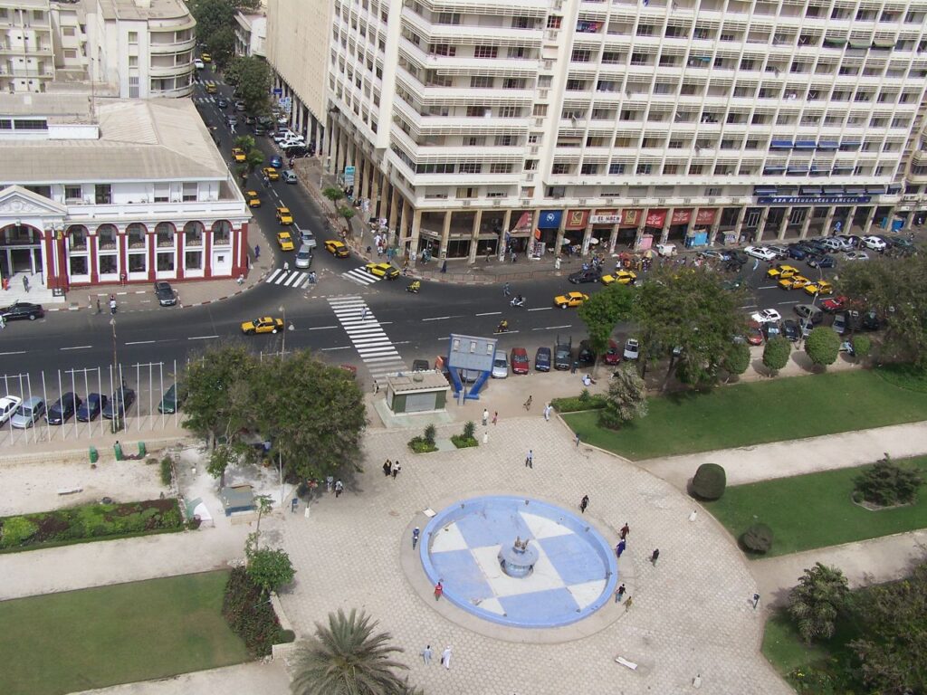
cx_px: 464
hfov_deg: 49.0
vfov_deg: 37.7
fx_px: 1018
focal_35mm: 38
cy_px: 348
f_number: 5.6
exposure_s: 1/500
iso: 64
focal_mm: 6.3
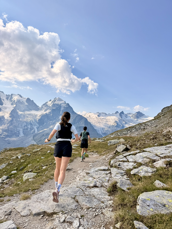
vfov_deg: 71.6
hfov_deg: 56.8
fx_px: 159
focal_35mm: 24
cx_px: 86
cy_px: 114
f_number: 1.78
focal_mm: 6.76
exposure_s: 1/5319
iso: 80
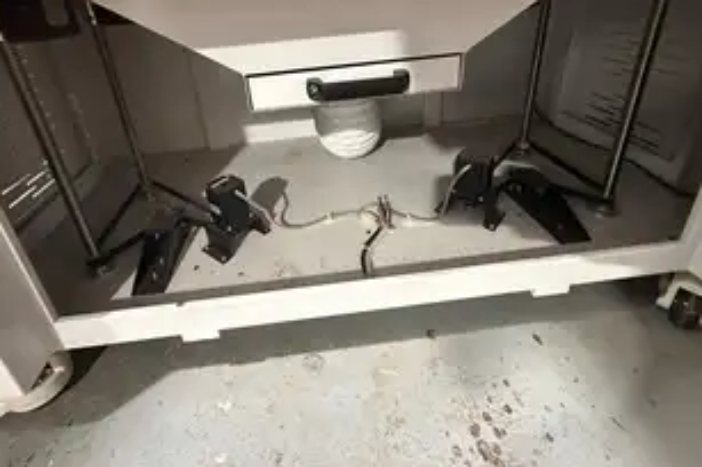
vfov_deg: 62.6
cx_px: 320
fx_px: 370
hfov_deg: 86.8
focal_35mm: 19
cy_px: 151
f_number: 2.2
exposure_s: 1/60
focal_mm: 2.2
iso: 800
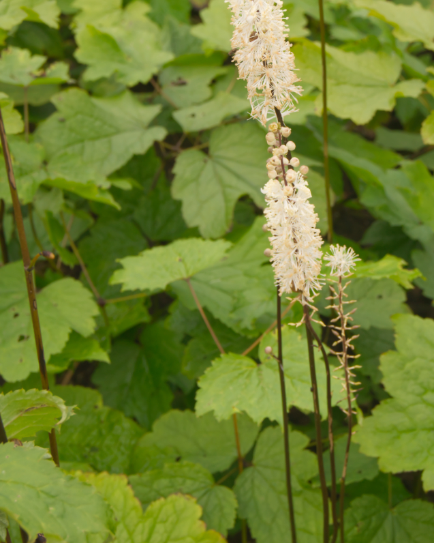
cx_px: 272
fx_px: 1873
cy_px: 154
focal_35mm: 117
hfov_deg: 13.2
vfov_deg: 16.4
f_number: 13
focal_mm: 55
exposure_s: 1/100
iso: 500
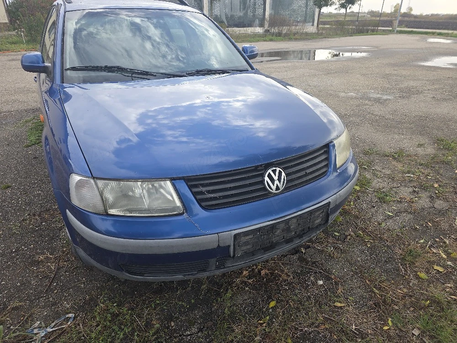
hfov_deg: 73.9
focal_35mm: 23
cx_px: 228
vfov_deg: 58.9
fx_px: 304
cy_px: 172
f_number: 1.7
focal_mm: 6.3
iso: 32
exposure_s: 1/370
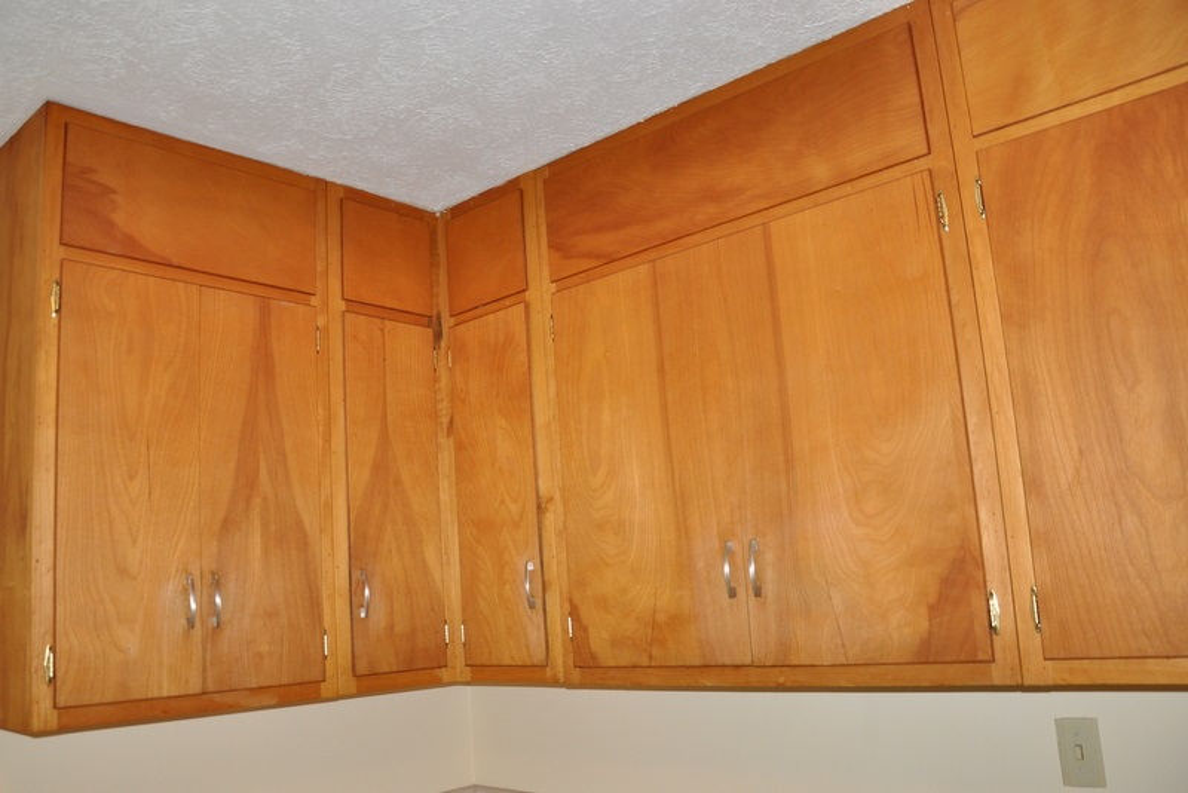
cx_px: 594
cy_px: 396
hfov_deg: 67.4
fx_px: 891
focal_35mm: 27
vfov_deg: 48.0
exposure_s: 1/60
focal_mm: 18
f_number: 3.5
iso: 800
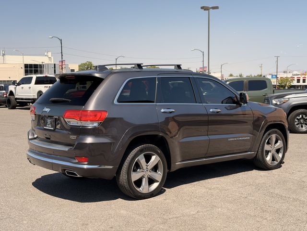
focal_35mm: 48
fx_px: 426
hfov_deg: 39.7
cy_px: 116
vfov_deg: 30.3
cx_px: 154
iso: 64
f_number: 1.78
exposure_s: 1/1642
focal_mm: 6.76
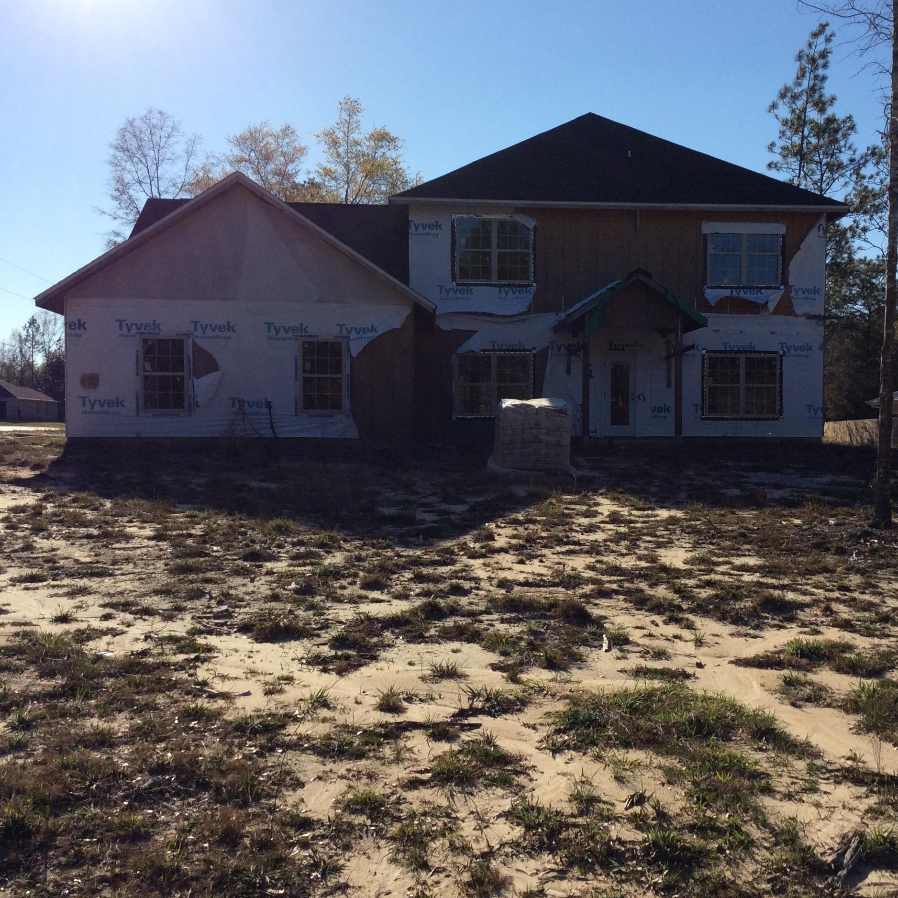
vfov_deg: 42.8
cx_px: 538
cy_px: 460
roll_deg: -0.3
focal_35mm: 39
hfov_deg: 42.6
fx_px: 1145
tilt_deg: -1.2
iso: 32
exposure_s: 1/2387
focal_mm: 3.3
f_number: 2.4
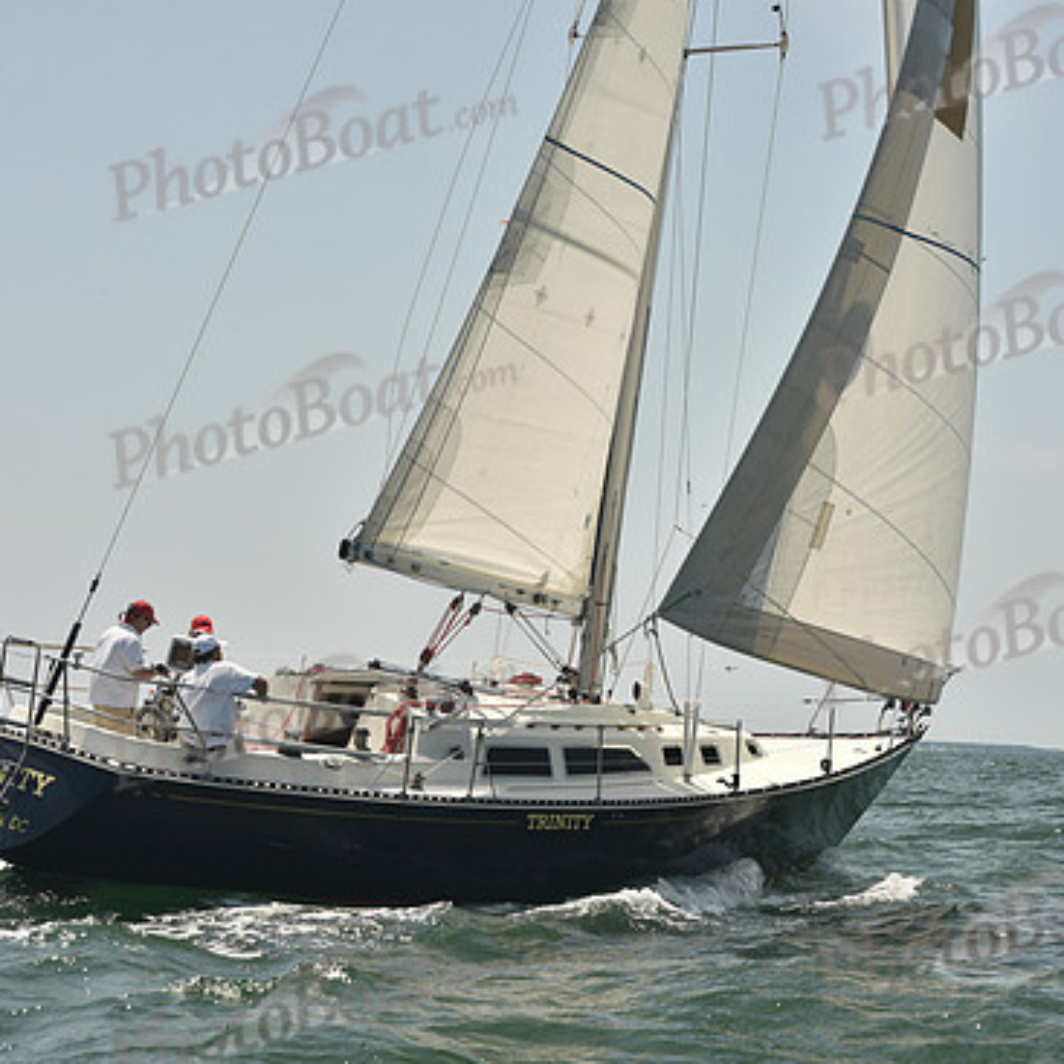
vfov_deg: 18.5
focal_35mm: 94
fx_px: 3269
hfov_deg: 18.5
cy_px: 523
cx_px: 670
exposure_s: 1/1000
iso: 320
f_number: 7.1
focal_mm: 70
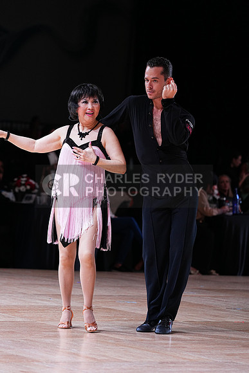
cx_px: 124
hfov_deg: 8.9
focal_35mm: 154
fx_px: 1597
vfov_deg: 13.3
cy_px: 186
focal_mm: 154
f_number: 4
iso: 1600
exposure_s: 1/400
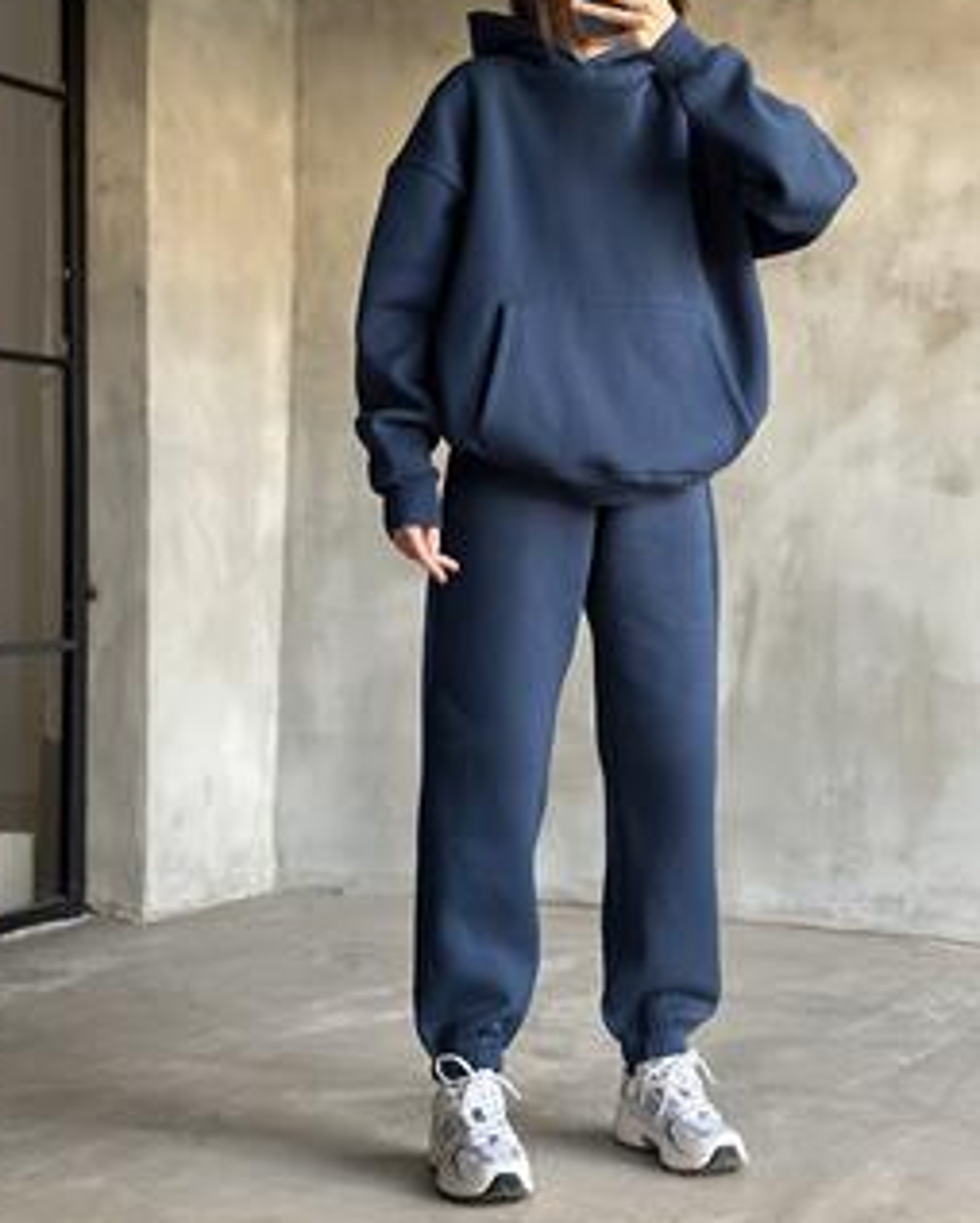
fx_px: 2282
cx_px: 559
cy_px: 455
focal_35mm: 63
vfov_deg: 29.9
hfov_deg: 24.2
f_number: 1.78
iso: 400
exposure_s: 1/55
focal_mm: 6.86
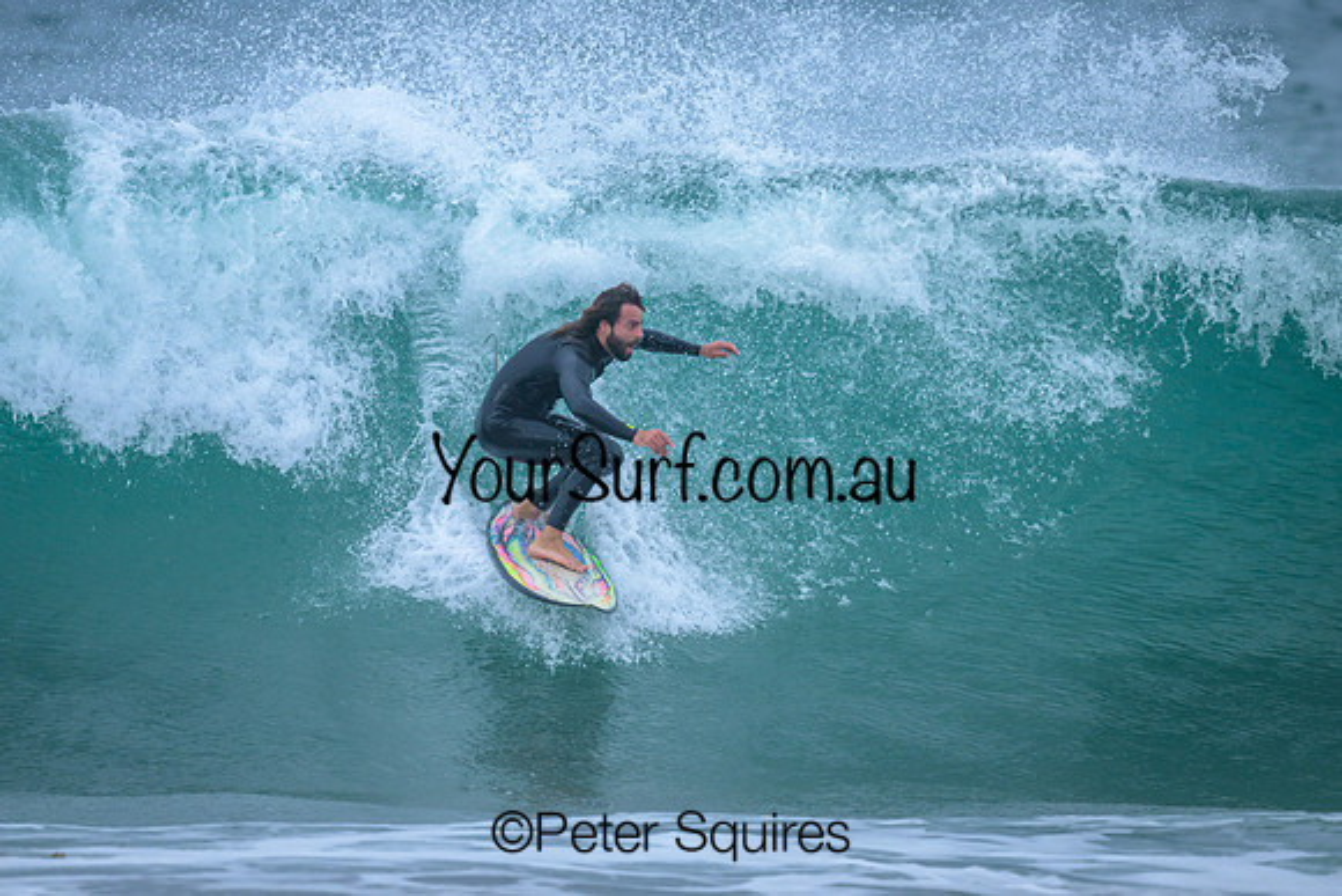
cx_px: 553
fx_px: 35092
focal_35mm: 941
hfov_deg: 2.2
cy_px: 383
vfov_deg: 1.5
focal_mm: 800
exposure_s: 1/2500
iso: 500
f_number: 6.3
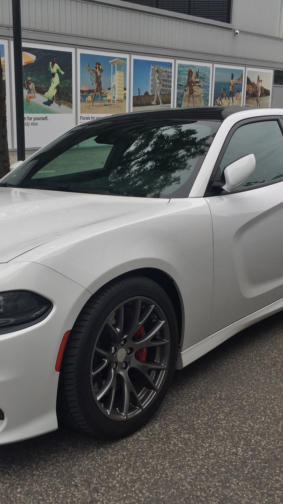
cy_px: 255
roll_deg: -0.6
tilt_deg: -13.5
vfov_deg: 47.4
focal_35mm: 43
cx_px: 92
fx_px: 574
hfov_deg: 27.5
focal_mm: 4.15
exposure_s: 1/608
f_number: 2.2
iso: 32
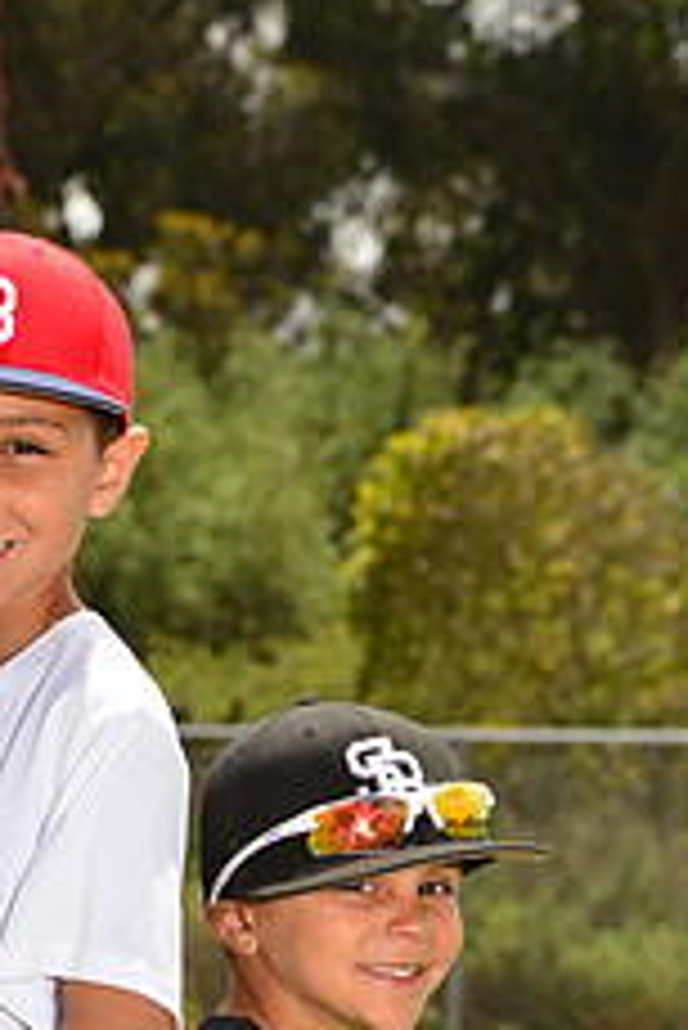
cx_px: 110
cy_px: 1291
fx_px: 7957
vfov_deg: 7.3
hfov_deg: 4.9
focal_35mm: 278
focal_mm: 110
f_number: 11
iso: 125
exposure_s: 1/200
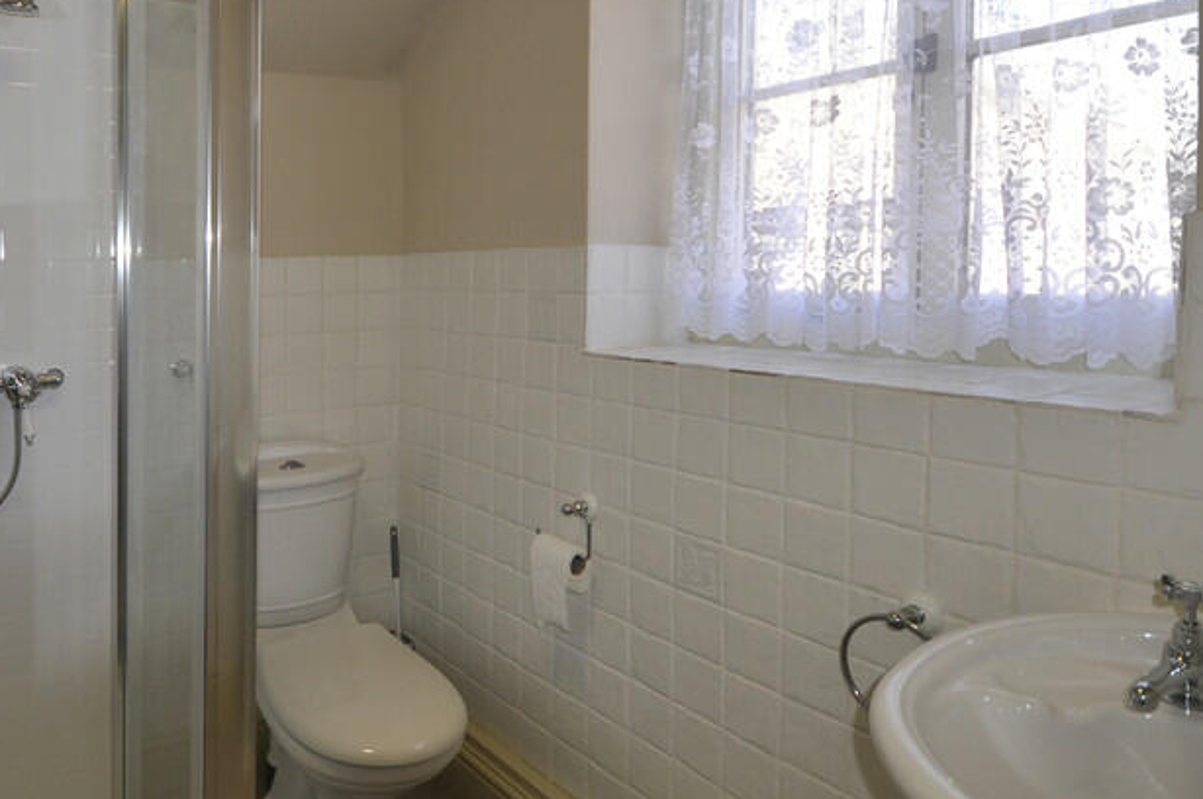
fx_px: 835
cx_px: 306
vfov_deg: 50.4
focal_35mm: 25
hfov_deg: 67.2
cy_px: 276
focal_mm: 10
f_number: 3.5
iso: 250
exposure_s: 1/200
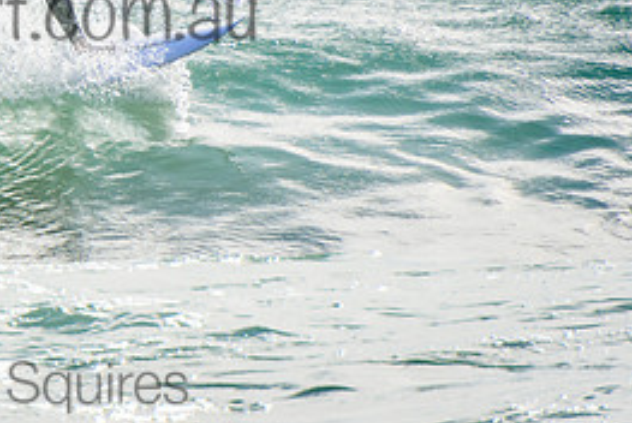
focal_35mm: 1321
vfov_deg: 1.0
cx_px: 2
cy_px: -16
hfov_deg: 1.6
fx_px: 23216
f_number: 5.6
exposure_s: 1/2000
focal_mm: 400
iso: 220
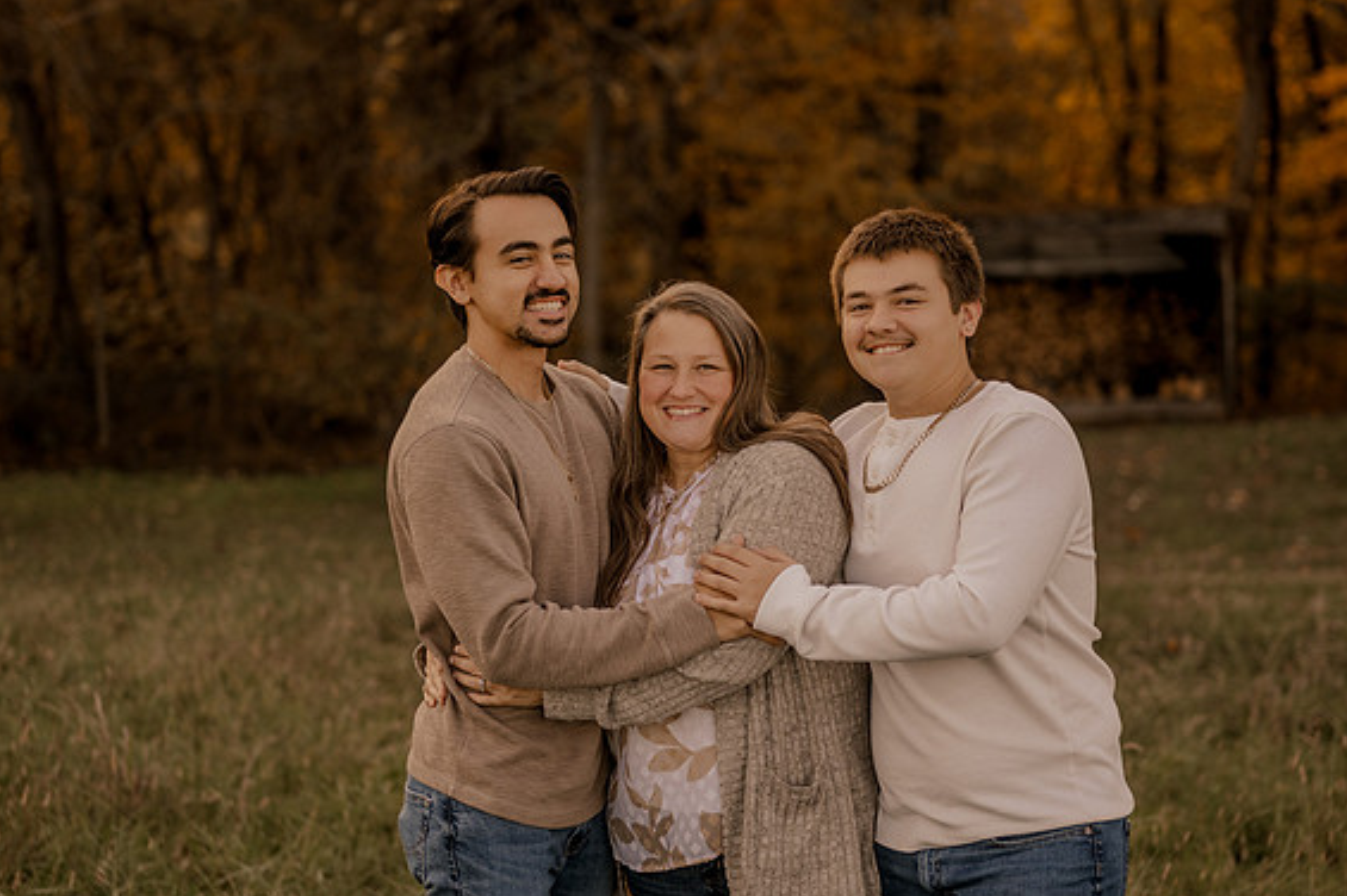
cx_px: 687
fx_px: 2879
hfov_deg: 26.3
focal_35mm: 77
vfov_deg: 17.7
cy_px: 453
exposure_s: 1/640
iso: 250
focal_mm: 50
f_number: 1.8
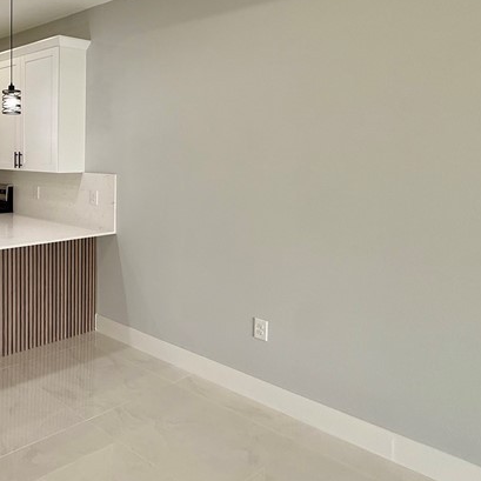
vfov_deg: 51.8
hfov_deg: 45.2
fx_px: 487
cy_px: 172
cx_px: 9
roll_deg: -0.5
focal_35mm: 31
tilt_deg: -1.8
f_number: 2.2
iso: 125
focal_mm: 2.22
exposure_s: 1/120
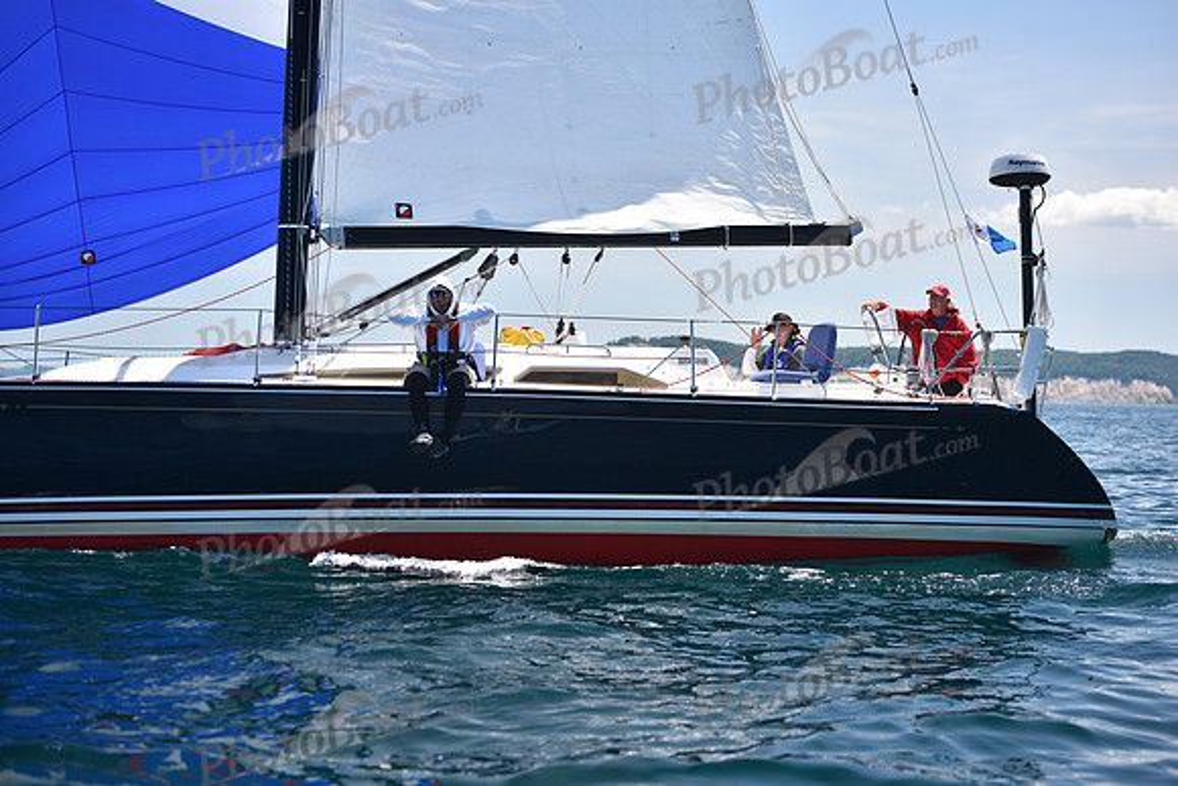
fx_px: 2291
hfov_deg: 28.8
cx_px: 589
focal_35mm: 70
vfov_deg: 19.5
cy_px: 393
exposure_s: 1/800
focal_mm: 70
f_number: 3.5
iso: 250
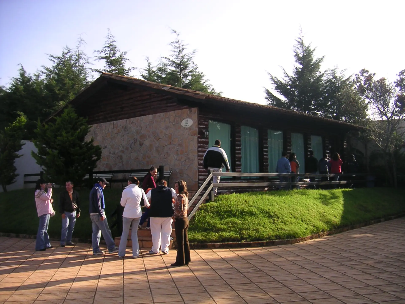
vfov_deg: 38.7
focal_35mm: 37
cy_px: 152
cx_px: 202
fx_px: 433
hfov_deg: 50.1
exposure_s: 1/750
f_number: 2.8
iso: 64
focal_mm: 4.8
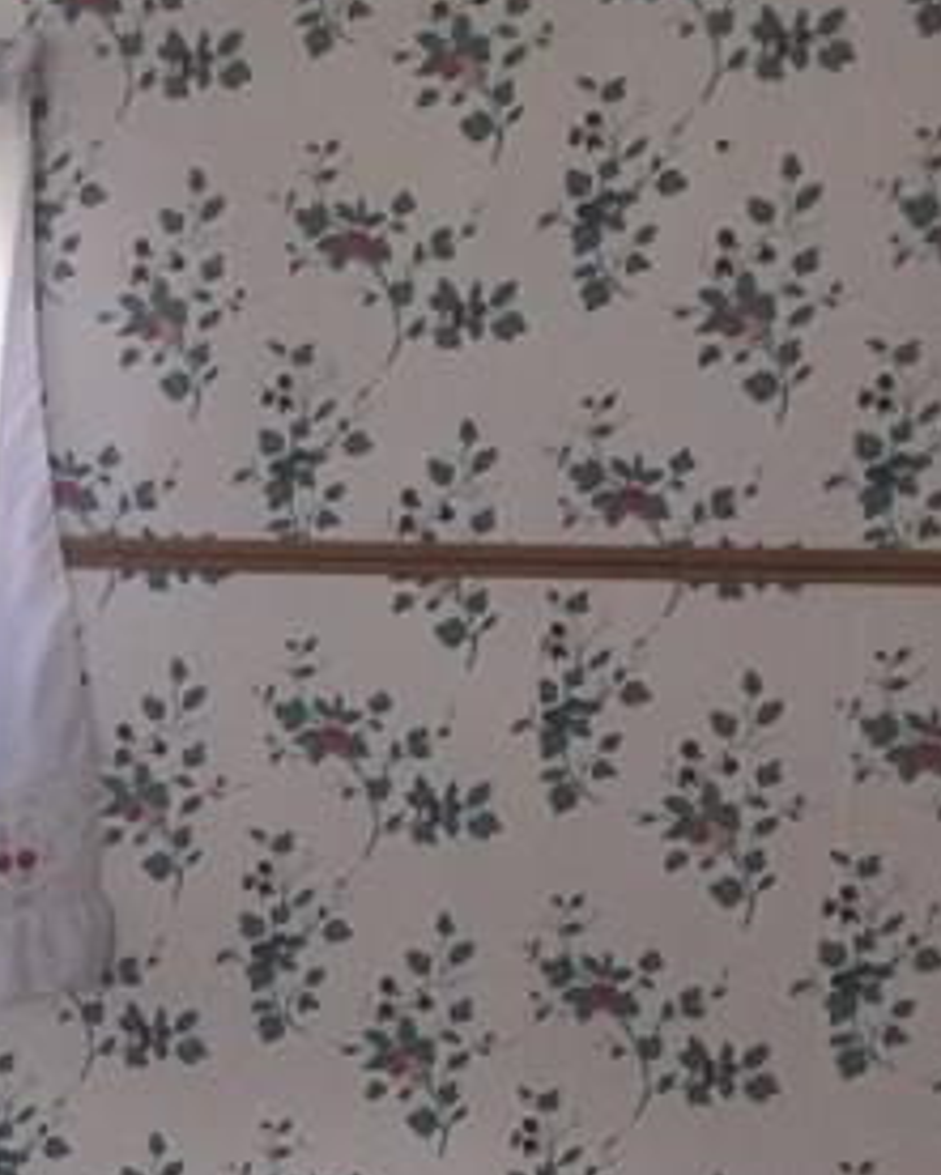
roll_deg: -1.3
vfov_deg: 17.9
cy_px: 1162
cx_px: -464
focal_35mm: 105
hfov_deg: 13.8
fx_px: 3653
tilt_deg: -8.9
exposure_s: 1/30
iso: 40
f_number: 2.2
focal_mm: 4.15
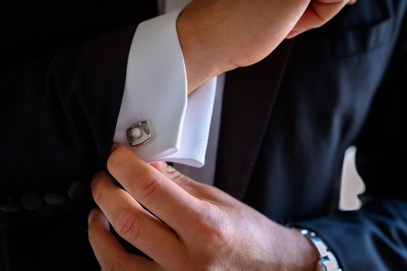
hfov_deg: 39.6
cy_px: 136
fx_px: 565
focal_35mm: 50
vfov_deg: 27.0
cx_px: 204
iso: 800
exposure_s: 1/200
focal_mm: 50
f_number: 2.8
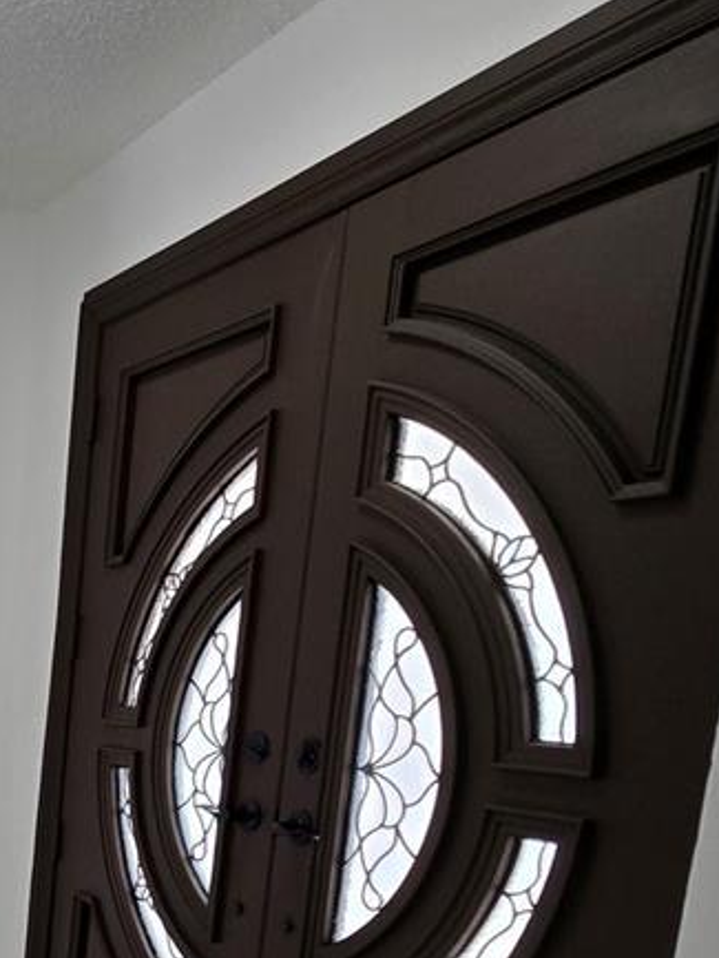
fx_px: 997
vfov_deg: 46.6
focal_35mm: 36
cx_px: -248
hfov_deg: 30.2
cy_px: 854
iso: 50
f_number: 2.2
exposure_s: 1/60
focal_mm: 2.2
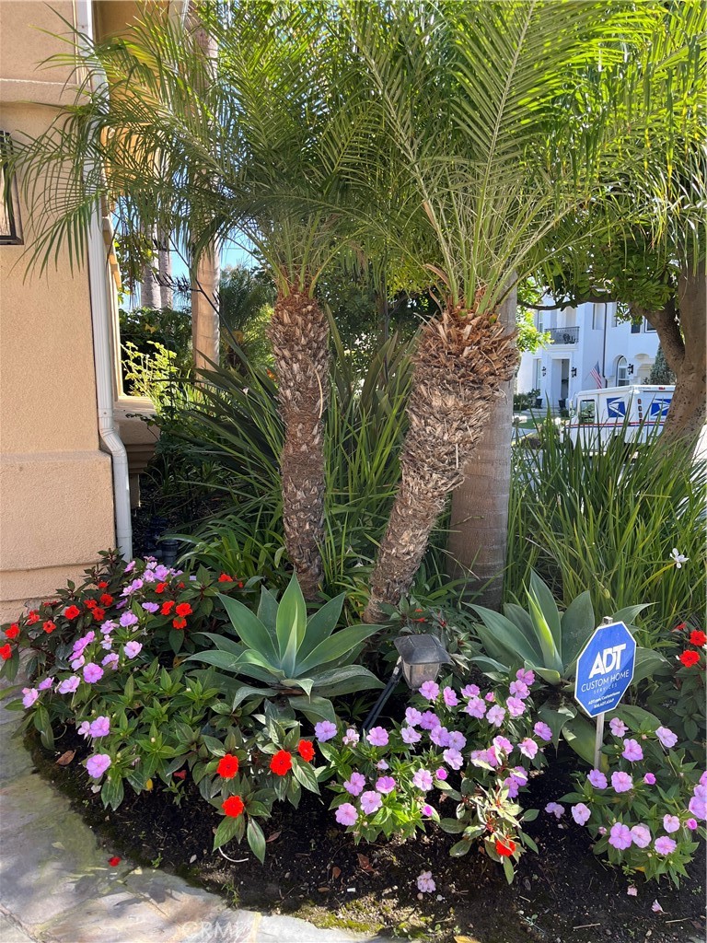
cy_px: 472
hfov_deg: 53.1
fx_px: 708
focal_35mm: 26
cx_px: 354
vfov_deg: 67.3
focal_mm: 5.1
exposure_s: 1/418
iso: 50
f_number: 1.6
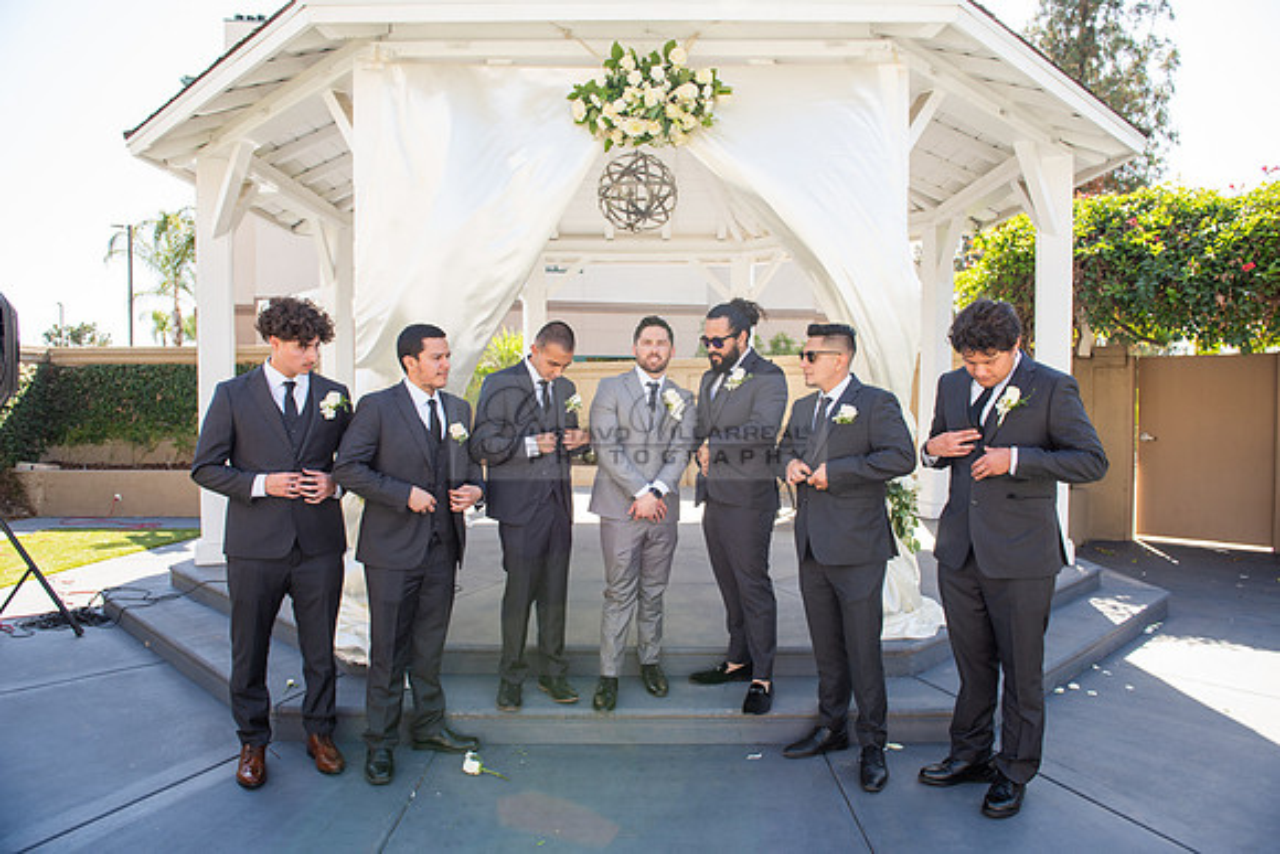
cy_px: 427
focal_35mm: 24
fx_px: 853
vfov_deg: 53.2
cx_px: 640
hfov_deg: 73.7
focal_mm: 24
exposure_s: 1/125
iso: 100
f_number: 5
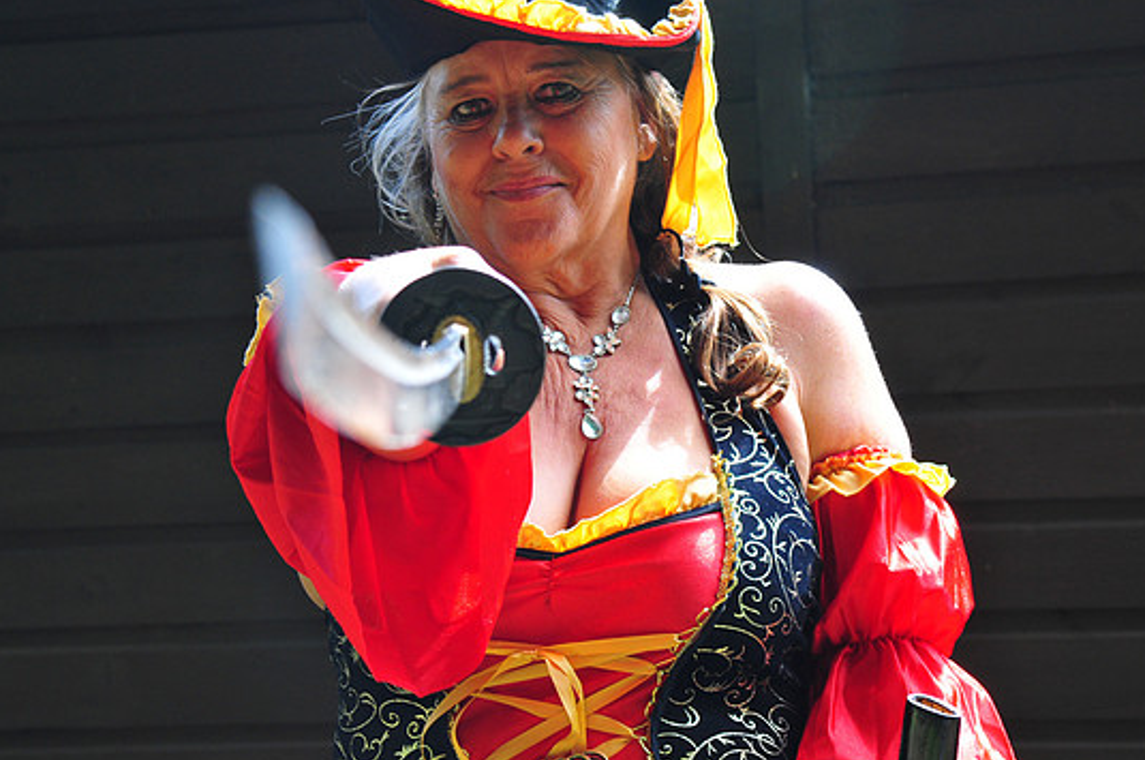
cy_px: 378
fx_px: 2477
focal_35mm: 78
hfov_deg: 26.0
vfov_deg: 17.4
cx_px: 548
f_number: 5.6
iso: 640
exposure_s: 1/250
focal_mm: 48
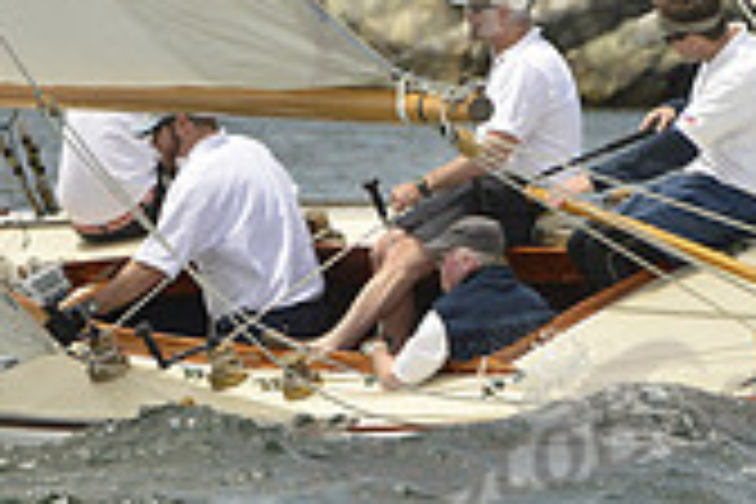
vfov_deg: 2.0
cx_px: 72
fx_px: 14489
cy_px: 263
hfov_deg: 3.0
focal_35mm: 690
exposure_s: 1/1600
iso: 280
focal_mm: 200
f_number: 7.1
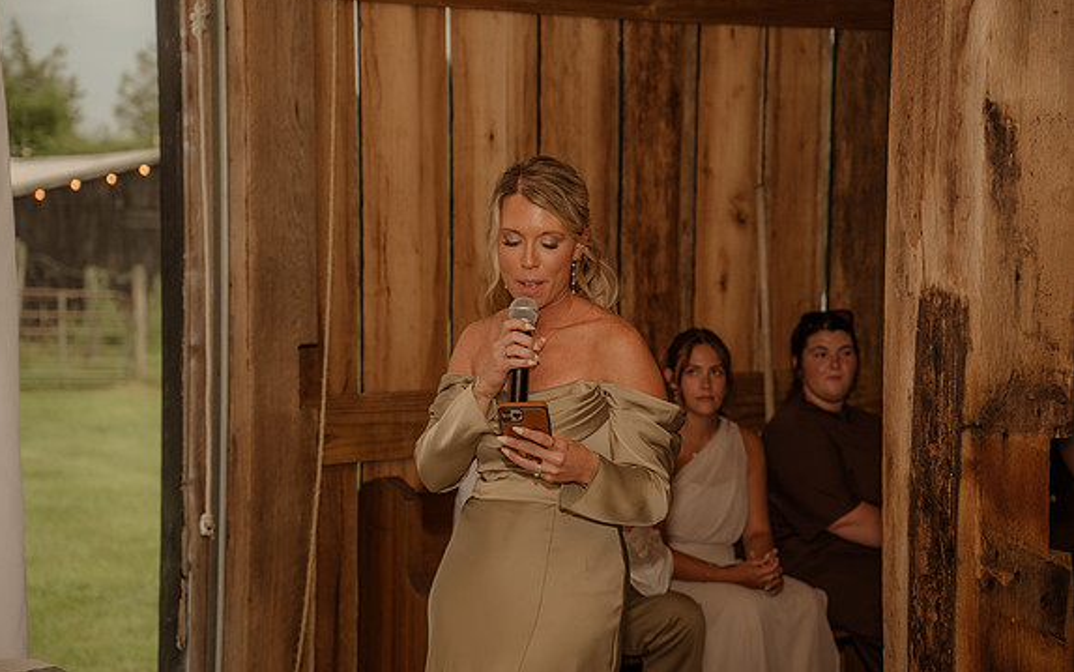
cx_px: 533
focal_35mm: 72
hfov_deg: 28.6
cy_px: 348
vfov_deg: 18.1
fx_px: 2108
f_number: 4
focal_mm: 70
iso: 500
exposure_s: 1/200
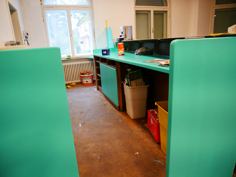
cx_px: 118
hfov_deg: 71.6
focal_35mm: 24
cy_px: 88
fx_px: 164
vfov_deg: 56.9
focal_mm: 12
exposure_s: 1/125
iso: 1600
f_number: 3.5
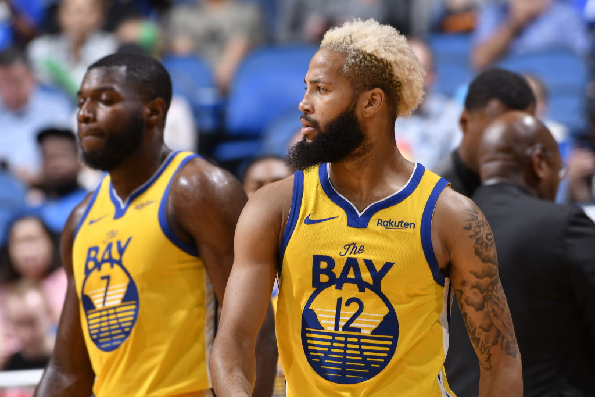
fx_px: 10909
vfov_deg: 2.1
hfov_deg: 3.1
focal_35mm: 660
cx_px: 298
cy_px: 198
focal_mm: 440
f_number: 6.3
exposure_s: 1/250
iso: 160
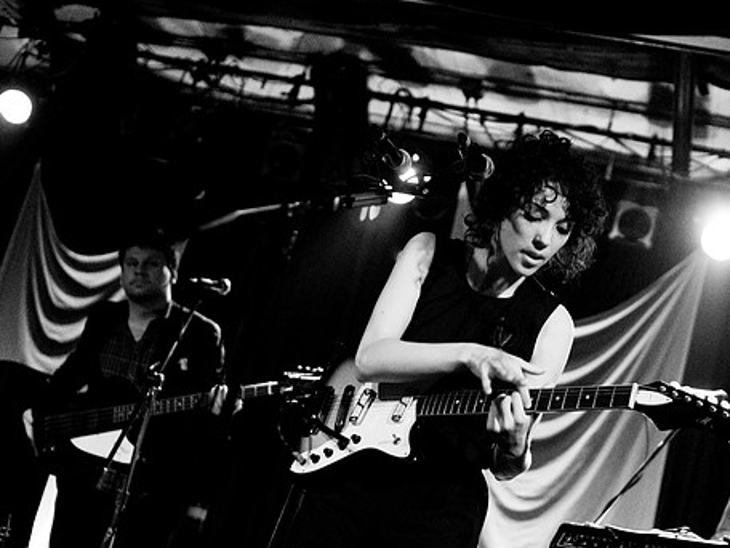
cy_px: 299
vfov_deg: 26.5
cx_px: 413
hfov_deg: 34.9
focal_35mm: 55
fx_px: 1160
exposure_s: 1/50
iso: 800
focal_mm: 30
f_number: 2
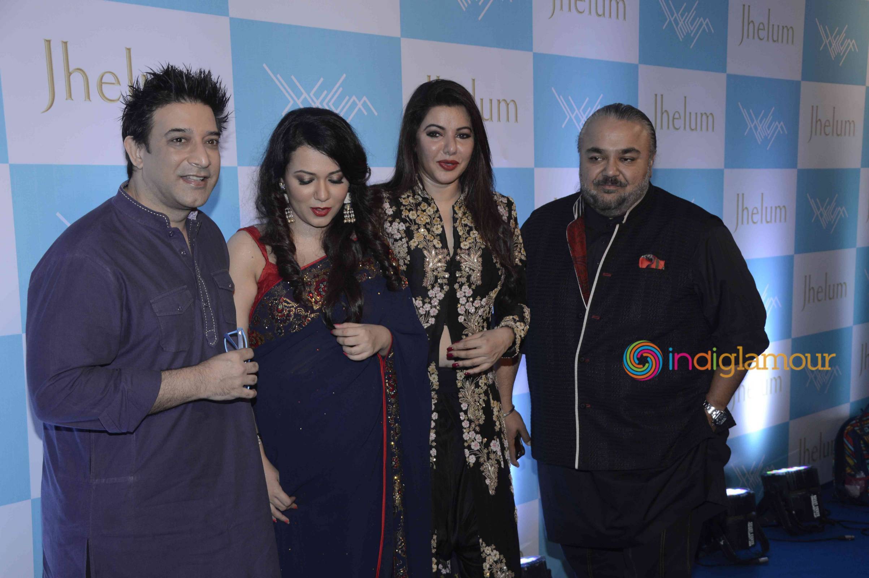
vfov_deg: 25.7
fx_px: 1266
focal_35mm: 52
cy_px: 289
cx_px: 434
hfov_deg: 37.9
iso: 400
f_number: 6.3
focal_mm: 35
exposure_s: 1/160
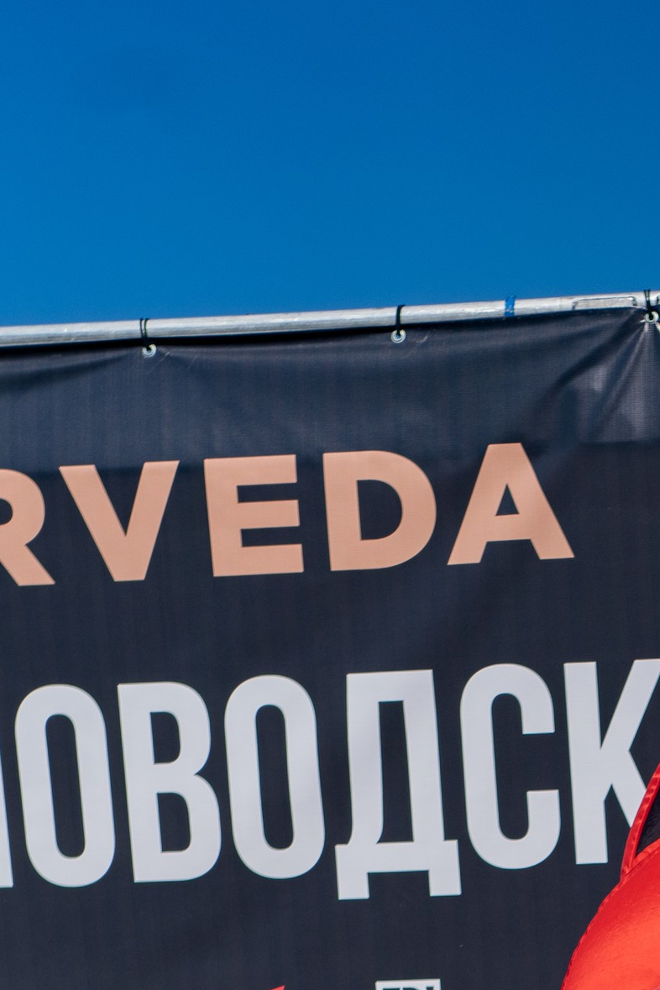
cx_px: 921
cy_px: 1482
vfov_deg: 16.4
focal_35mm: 114
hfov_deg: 11.6
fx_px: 3135
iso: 200
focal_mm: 35
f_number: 3.2
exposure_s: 1/4000
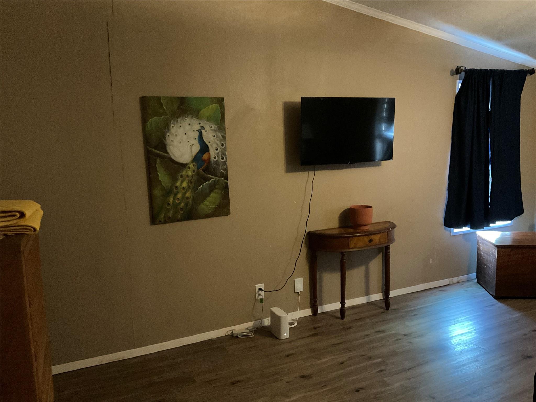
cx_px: 268
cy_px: 201
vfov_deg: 48.2
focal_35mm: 29
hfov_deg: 61.7
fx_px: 449
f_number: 1.8
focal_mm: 3
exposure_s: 1/20
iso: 500
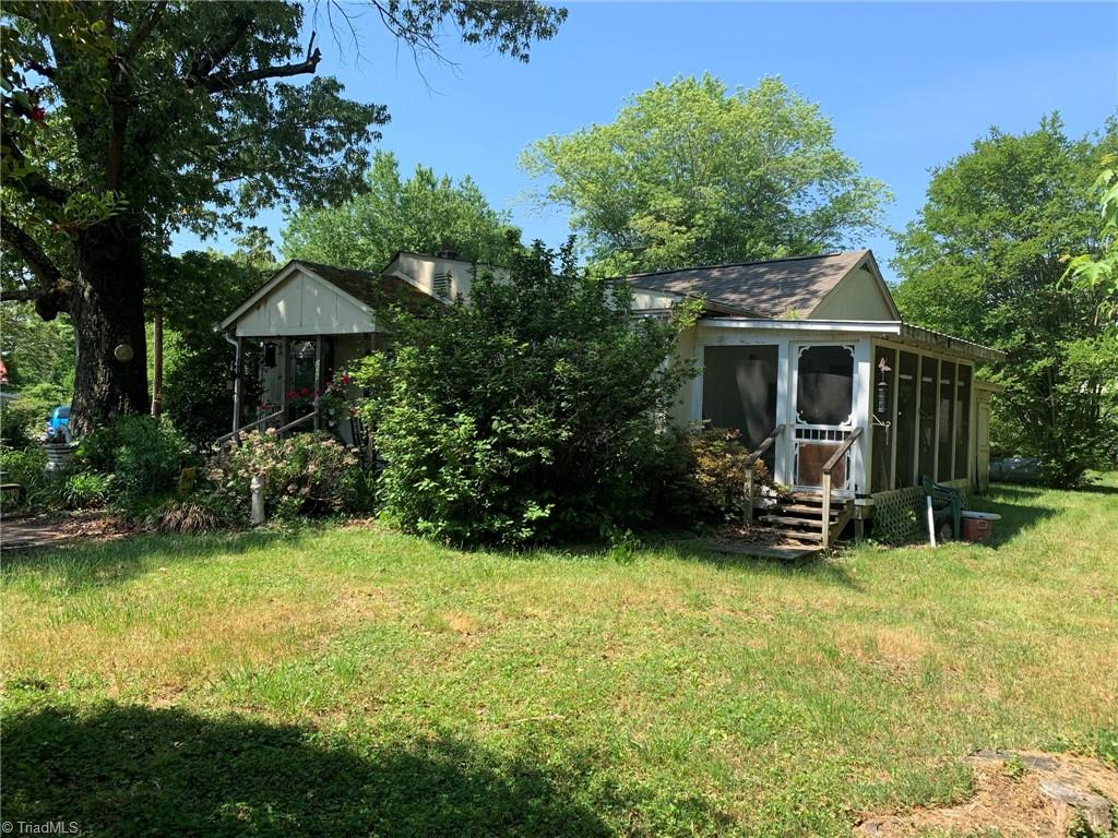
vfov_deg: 53.1
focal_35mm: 26
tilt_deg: +0.5
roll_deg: -2.8
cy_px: 419
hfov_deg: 67.3
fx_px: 840
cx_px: 559
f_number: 1.8
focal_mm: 4.25
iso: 25
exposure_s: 1/856
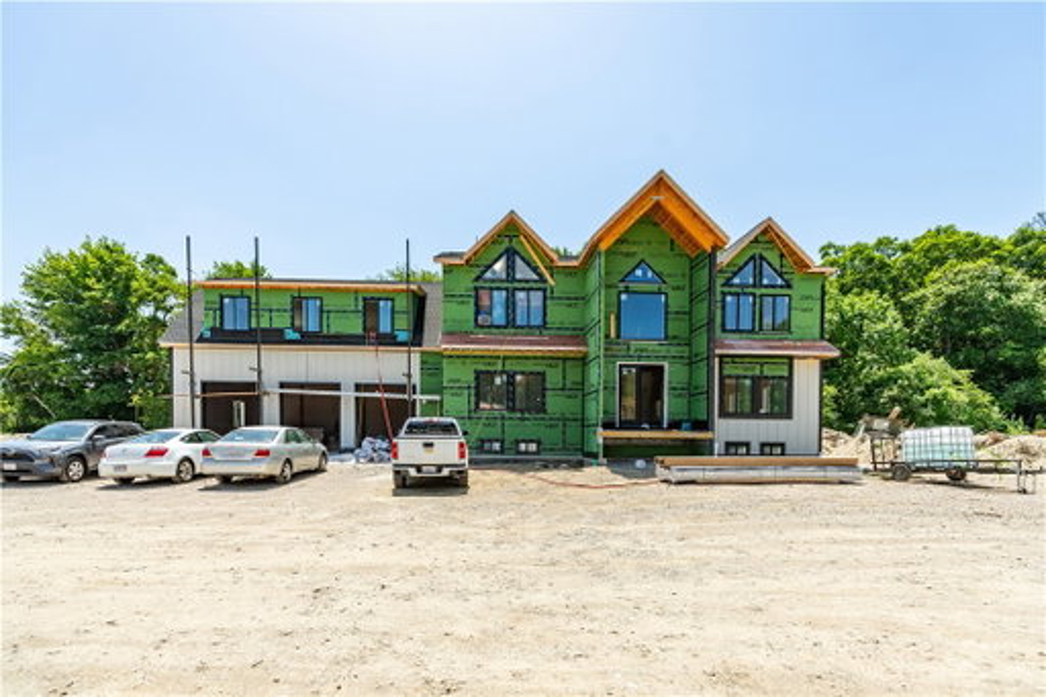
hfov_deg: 96.8
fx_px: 465
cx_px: 523
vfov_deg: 73.7
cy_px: 348
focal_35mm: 16
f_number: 6.3
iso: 100
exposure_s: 1/320
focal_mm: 16
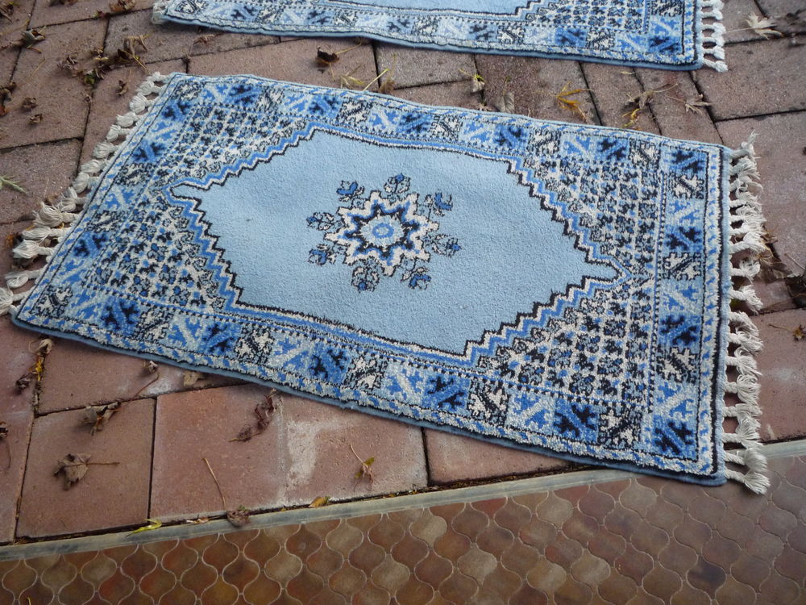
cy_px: 302
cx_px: 403
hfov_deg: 60.0
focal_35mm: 30
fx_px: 699
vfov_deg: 46.8
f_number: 3.3
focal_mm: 5.2
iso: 250
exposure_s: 1/30
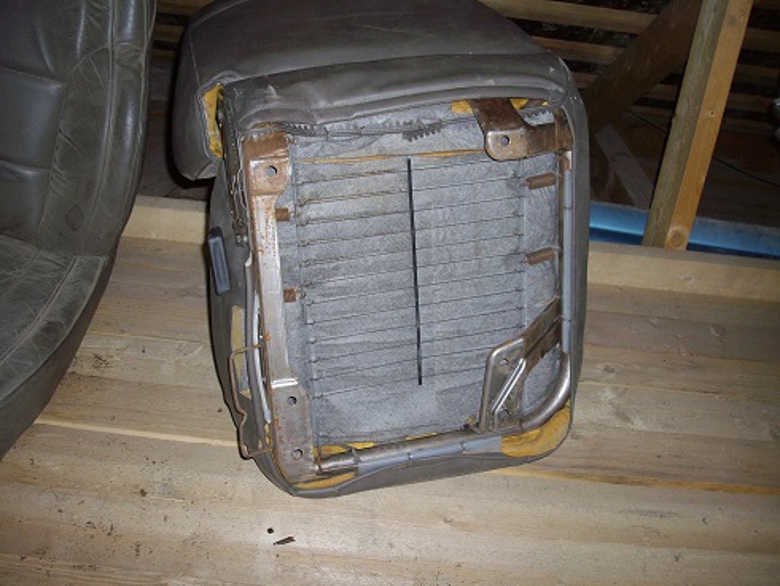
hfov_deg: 50.1
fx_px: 834
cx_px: 390
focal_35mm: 37
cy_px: 293
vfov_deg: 38.7
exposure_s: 1/50
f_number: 2.8
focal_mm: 6.2
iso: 160
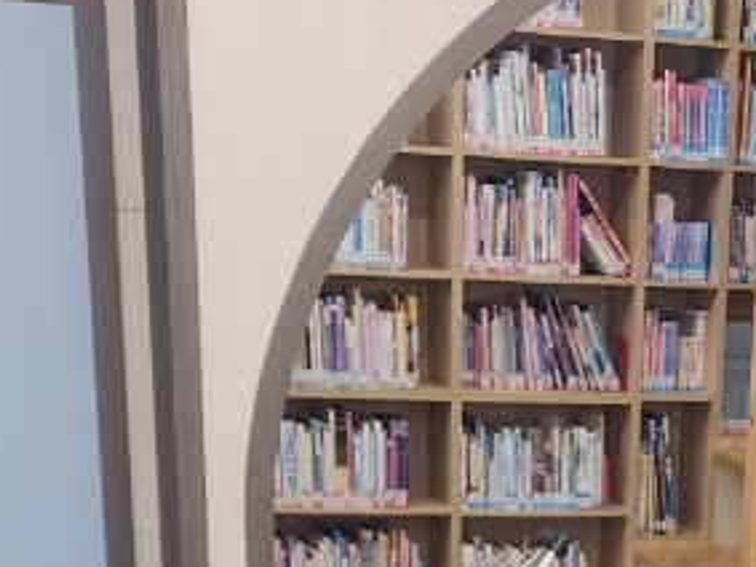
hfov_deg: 18.3
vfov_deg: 12.7
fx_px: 2270
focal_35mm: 104
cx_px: 793
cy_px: 1075
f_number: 1.8
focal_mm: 6.4
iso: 100
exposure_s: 1/120
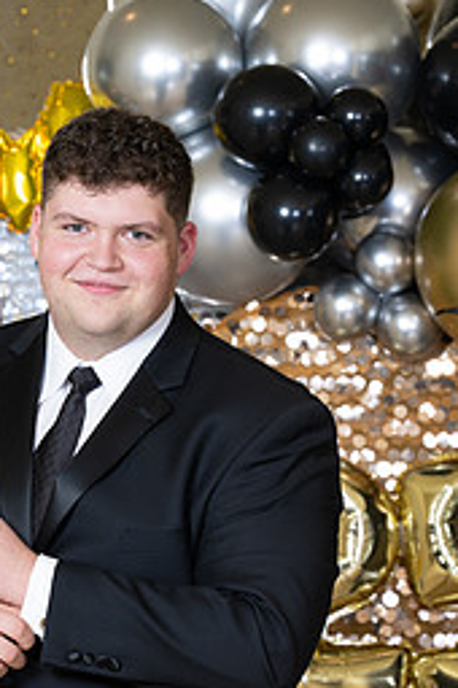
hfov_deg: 4.1
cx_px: 67
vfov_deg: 6.1
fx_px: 6392
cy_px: 461
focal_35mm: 335
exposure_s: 1/100
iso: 320
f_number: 8
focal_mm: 190
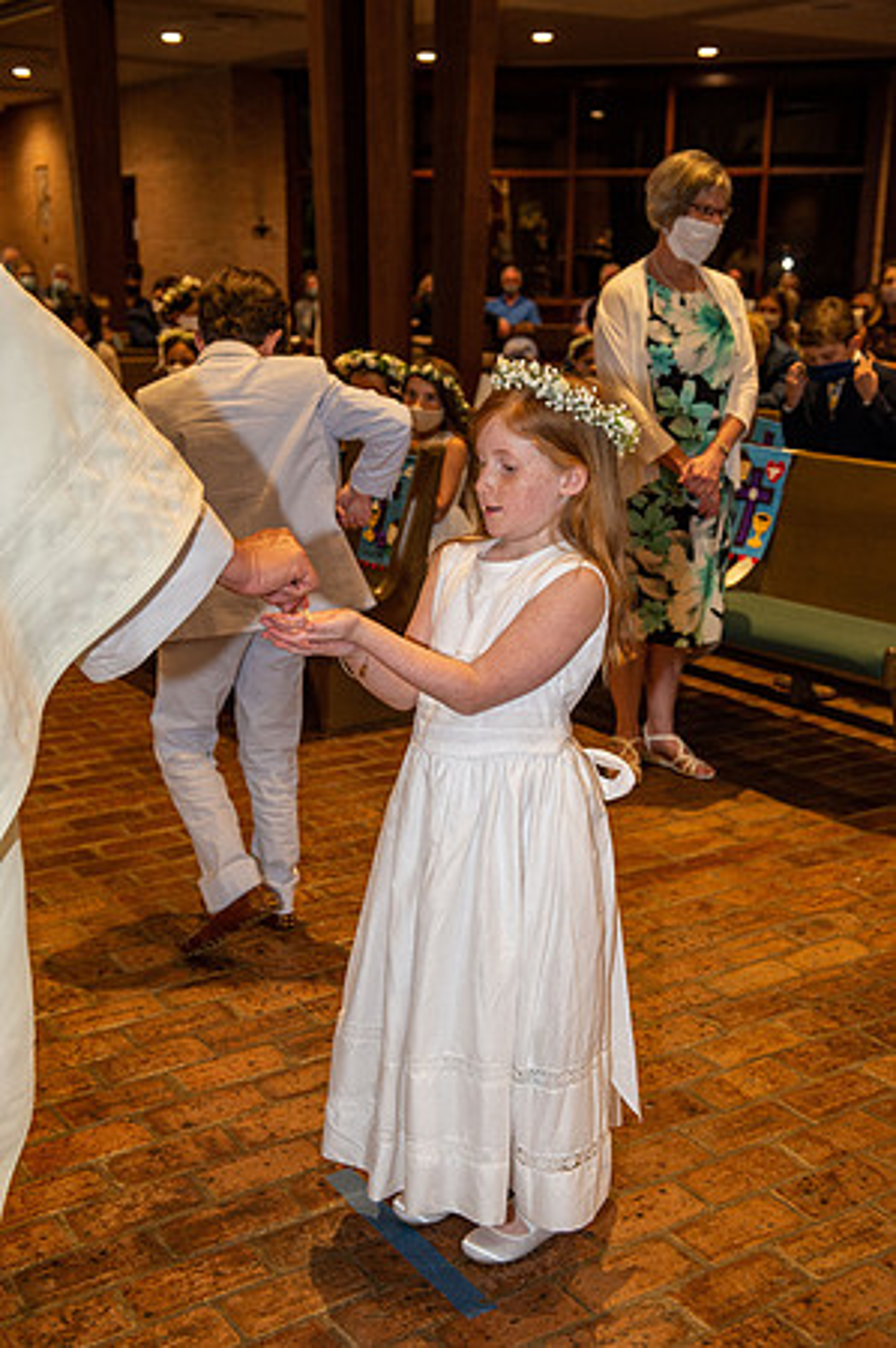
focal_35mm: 44
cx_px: 448
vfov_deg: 44.5
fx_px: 1646
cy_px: 674
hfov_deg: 30.4
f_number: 5
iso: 1600
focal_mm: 44
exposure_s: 1/125
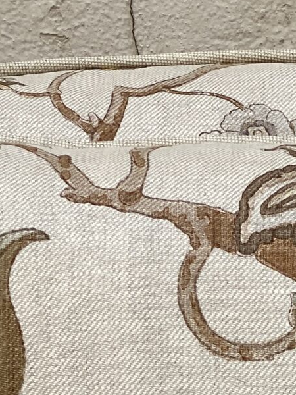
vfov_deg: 8.7
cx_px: 240
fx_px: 2531
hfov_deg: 6.7
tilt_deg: -19.8
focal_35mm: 222
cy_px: 597
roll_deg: +0.8
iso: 20
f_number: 2
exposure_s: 1/461
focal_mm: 6
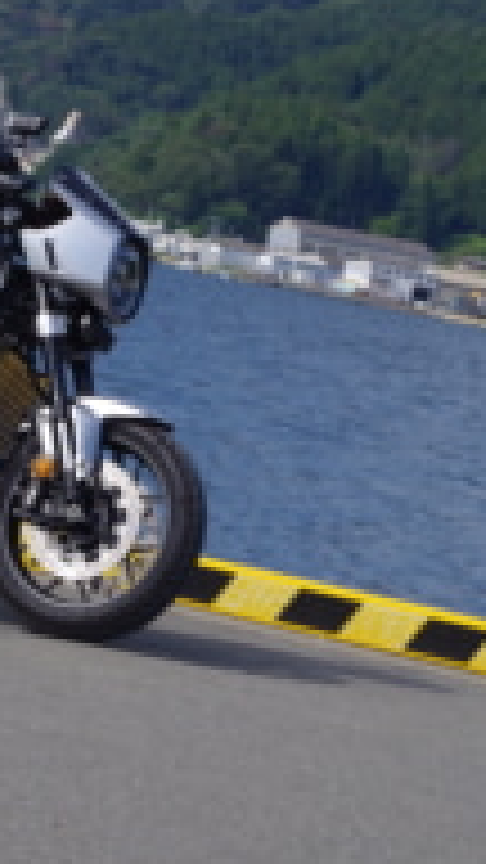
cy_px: 207
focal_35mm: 197
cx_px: -101
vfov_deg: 10.9
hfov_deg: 6.1
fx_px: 4513
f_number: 11
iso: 200
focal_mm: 55
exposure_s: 1/200
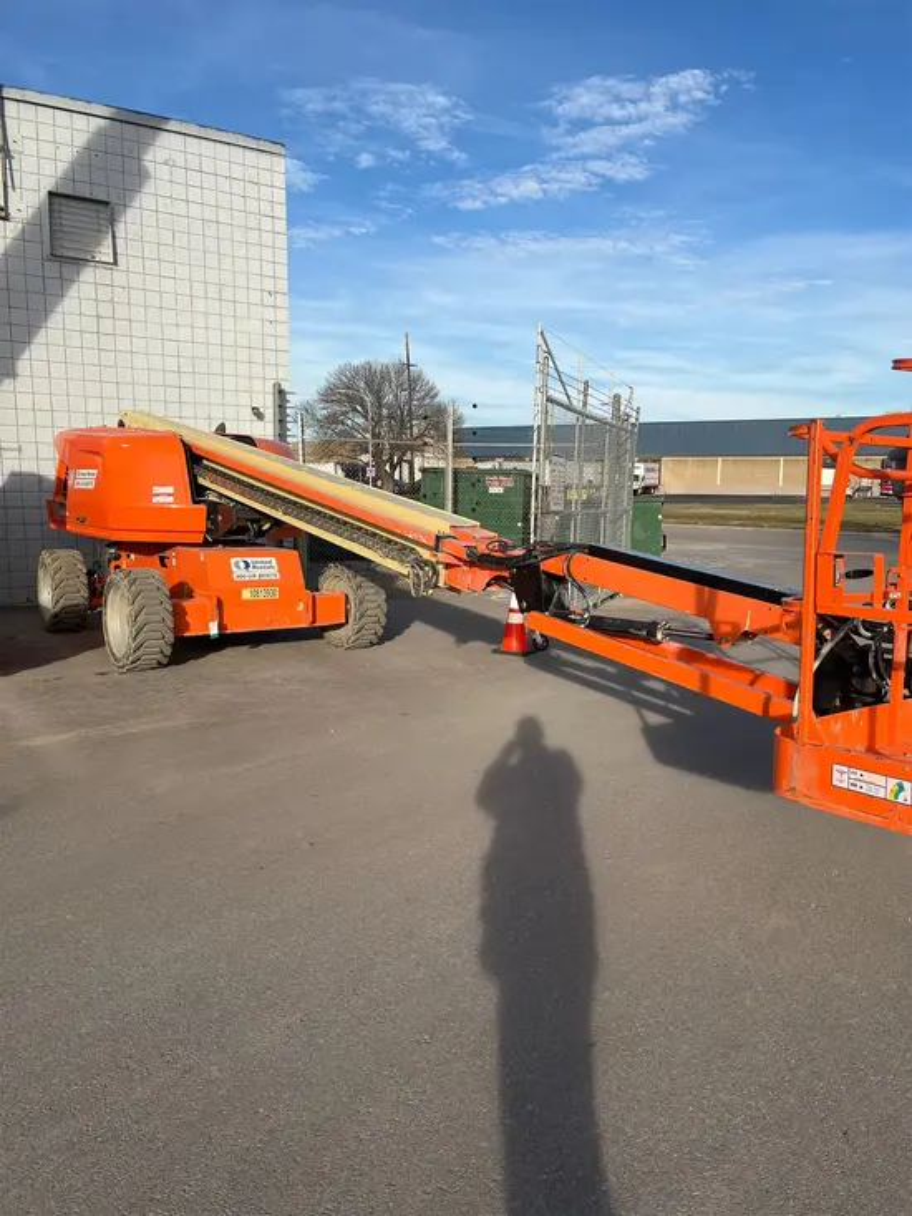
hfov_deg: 53.1
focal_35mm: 26
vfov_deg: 67.3
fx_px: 913
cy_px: 608
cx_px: 456
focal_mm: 5.1
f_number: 1.6
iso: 50
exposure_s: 1/3215
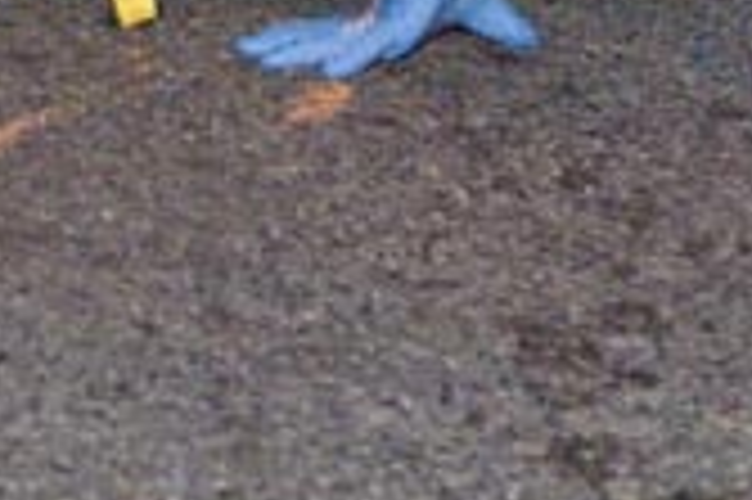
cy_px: -775
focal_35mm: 242
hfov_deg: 8.4
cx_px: -297
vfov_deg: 5.4
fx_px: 5050
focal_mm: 27
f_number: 3.2
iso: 800
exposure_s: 1/20
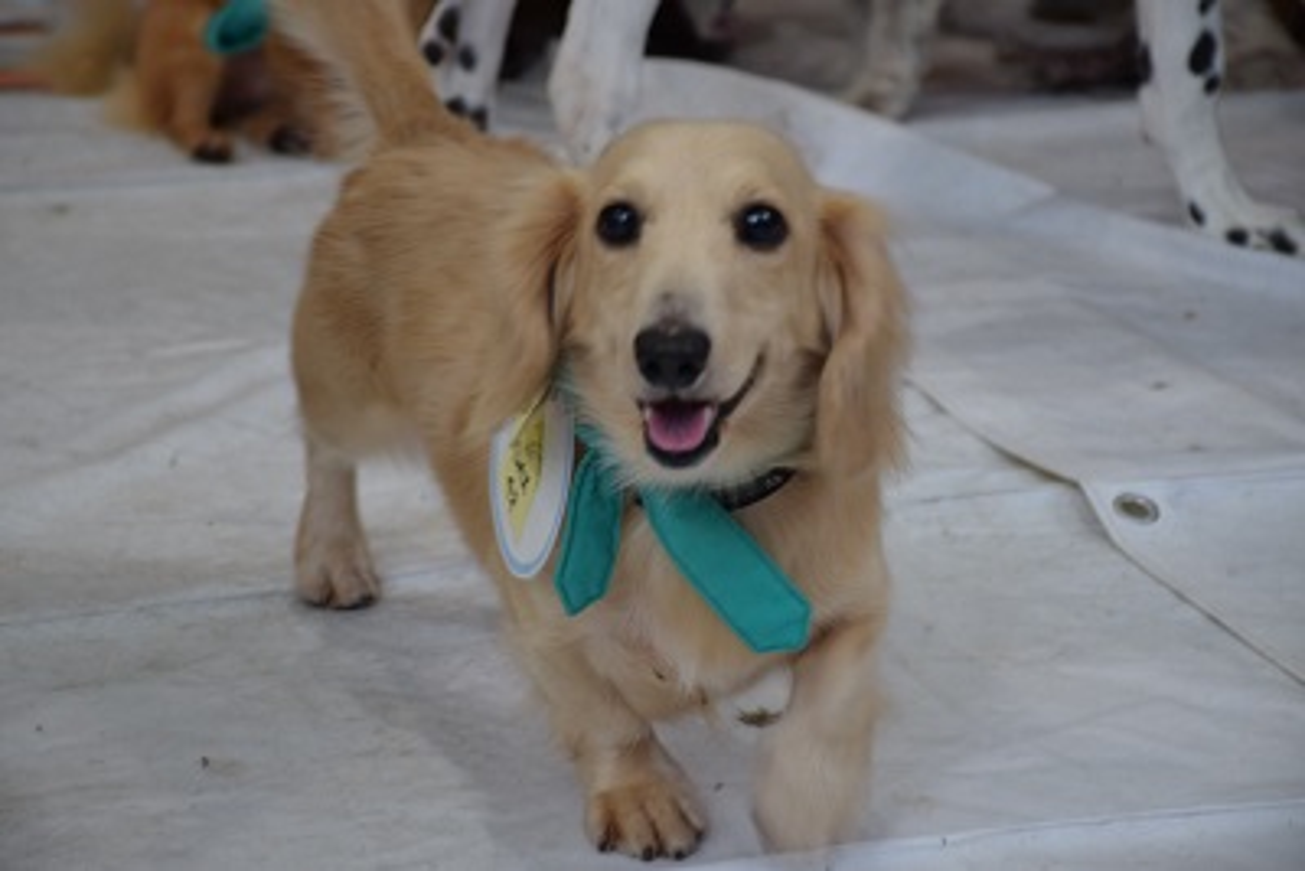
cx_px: 652
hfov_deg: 14.4
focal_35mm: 142
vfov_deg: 9.6
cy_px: 436
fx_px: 5167
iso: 800
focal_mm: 95
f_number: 6.3
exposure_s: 1/60
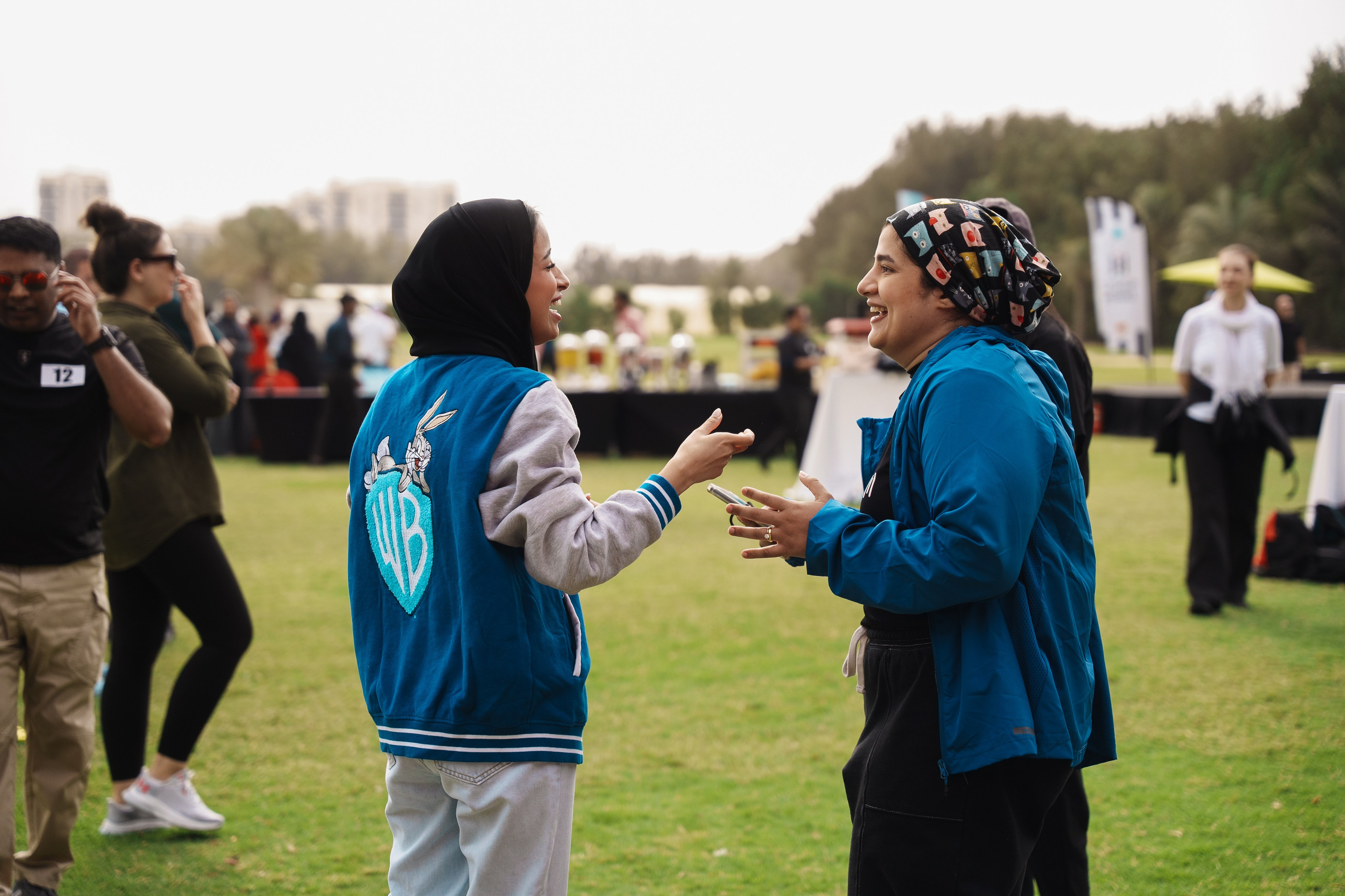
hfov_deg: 28.8
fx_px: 2615
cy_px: 448
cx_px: 672
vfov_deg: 19.5
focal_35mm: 70
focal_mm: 70
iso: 400
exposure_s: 1/1600
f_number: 2.8
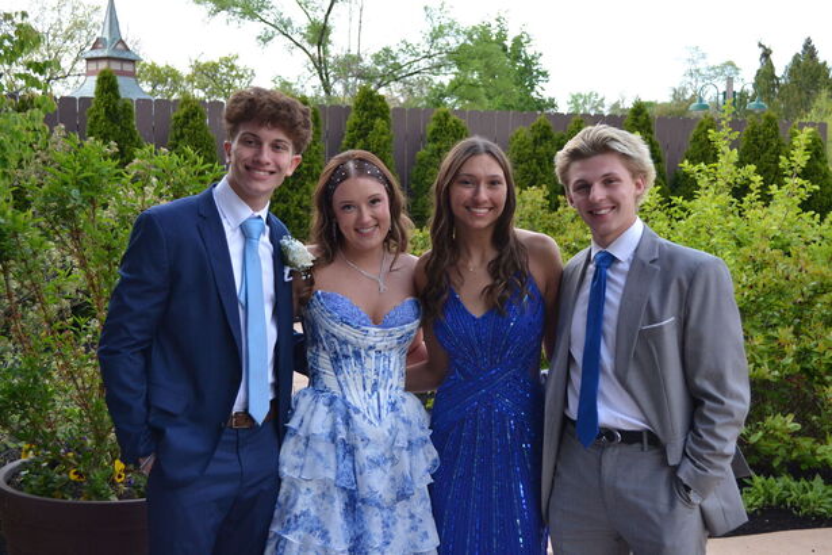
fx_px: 1109
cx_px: 416
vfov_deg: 28.1
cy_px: 278
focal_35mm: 48
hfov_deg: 41.1
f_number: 4.8
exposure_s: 1/500
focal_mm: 32
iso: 900
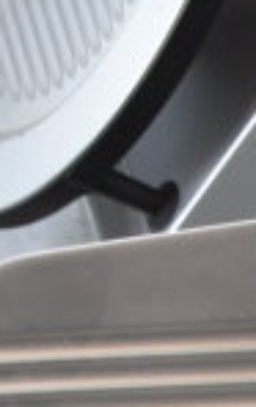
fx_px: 2936
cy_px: 1134
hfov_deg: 4.9
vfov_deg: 7.2
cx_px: 551
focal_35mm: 264
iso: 400
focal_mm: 28
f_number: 4.2
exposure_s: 1/50
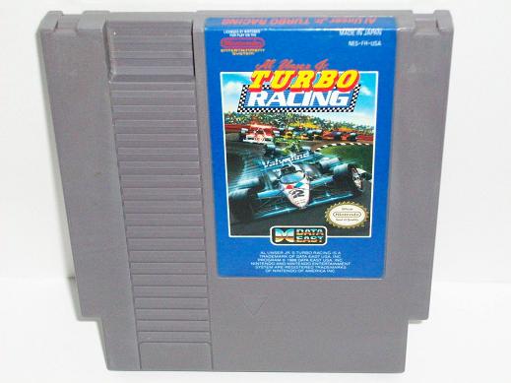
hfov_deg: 25.3
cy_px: 192
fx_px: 1136
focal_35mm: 77
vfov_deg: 19.1
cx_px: 256
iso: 400
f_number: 4.2
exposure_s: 1/204
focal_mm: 12.8
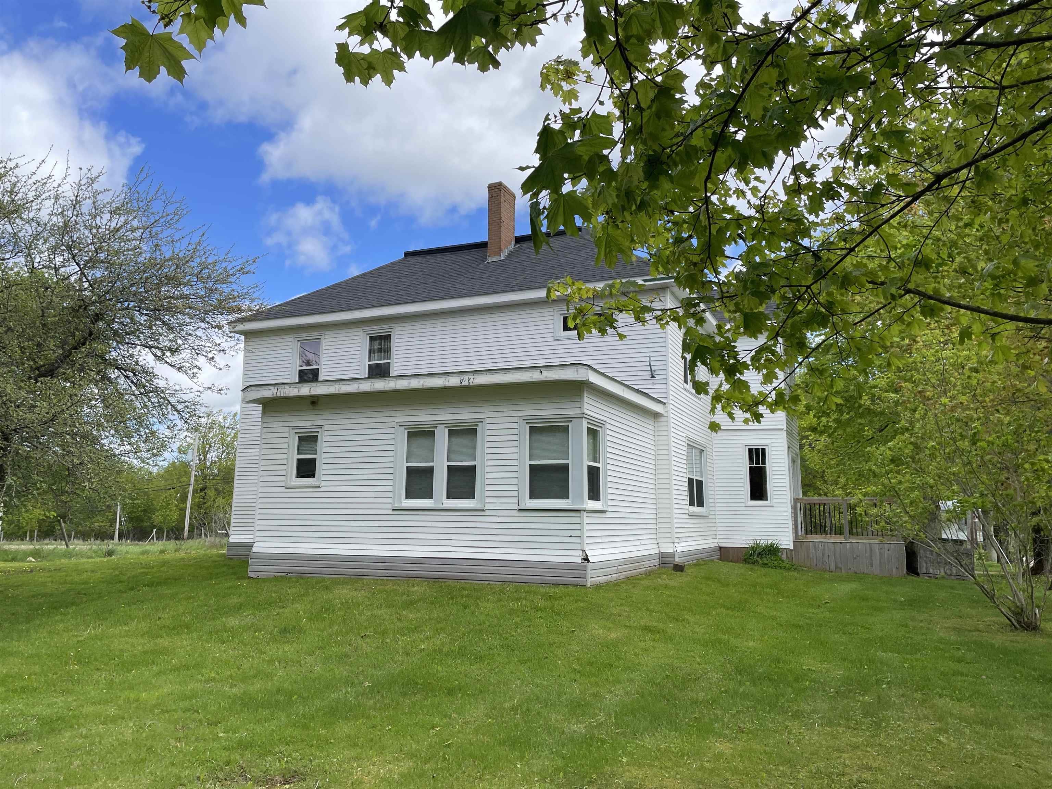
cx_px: 526
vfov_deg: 53.1
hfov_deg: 67.3
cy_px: 394
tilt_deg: +11.3
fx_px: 790
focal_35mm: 26
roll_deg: -0.5
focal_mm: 4.2
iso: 32
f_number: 1.6
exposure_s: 1/2053
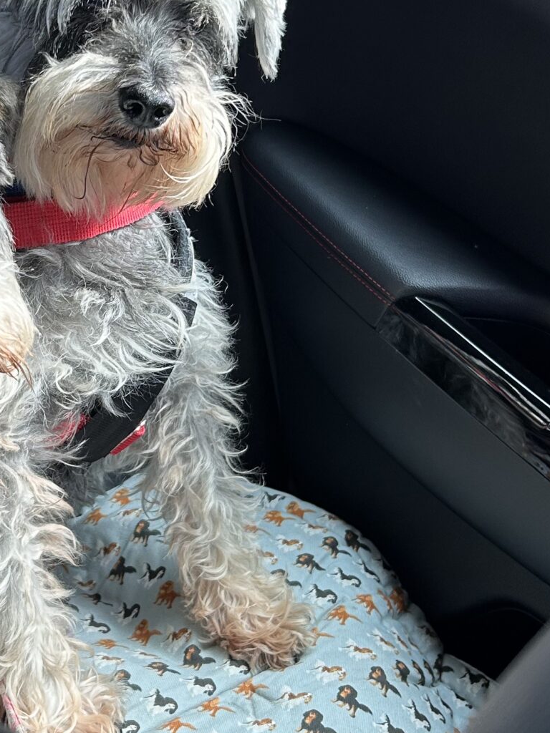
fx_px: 1377
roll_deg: -10.4
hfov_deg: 22.2
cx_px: 75
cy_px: 246
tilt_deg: -27.6
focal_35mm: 65
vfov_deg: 29.6
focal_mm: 5.7
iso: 50
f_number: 1.5
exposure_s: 1/121
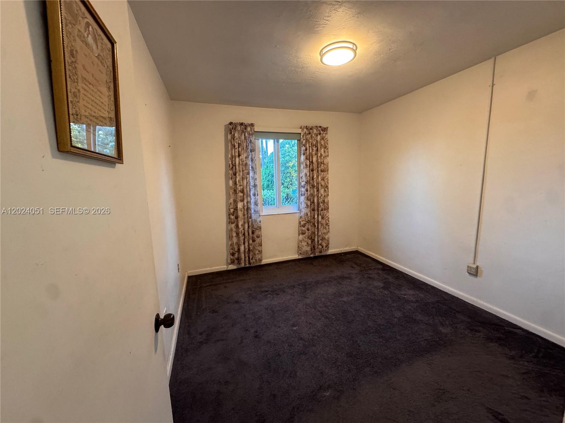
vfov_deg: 85.7
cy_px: 212
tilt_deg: -10.9
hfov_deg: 102.1
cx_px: 282
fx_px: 229
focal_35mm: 14
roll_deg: +0.6
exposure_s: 1/60
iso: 320
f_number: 2.2
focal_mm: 2.22
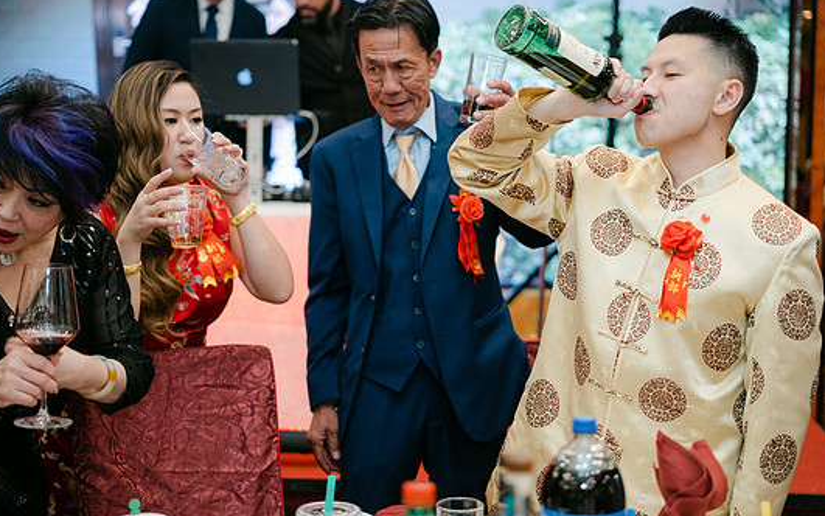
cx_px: 438
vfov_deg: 22.8
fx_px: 1282
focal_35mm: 57
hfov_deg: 35.7
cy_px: 245
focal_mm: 33
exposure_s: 1/125
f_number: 1.4
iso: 200
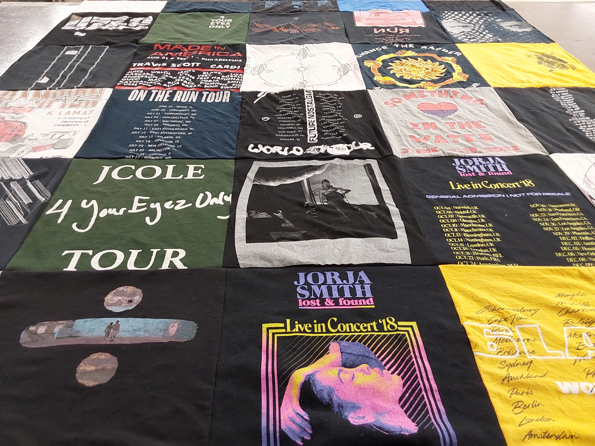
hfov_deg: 63.4
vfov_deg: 49.7
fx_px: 481
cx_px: 298
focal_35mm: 28
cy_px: 223
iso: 200
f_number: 1.9
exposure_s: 1/50
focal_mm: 2.91
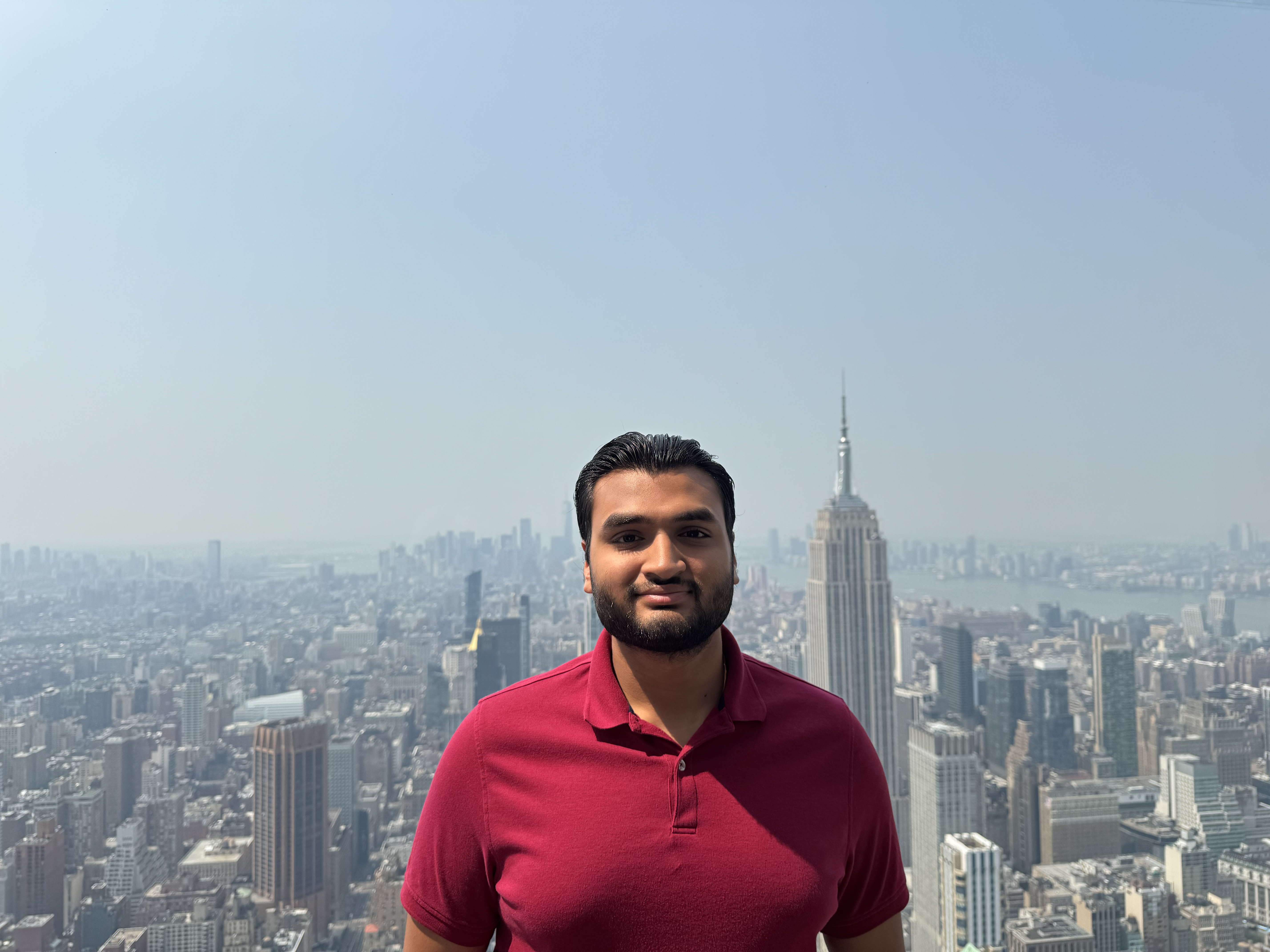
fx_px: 881
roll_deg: +0.5
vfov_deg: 56.8
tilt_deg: +2.1
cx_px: 635
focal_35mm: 24
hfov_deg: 71.6
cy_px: 476
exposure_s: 1/5348
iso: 80
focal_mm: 6.76
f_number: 1.78
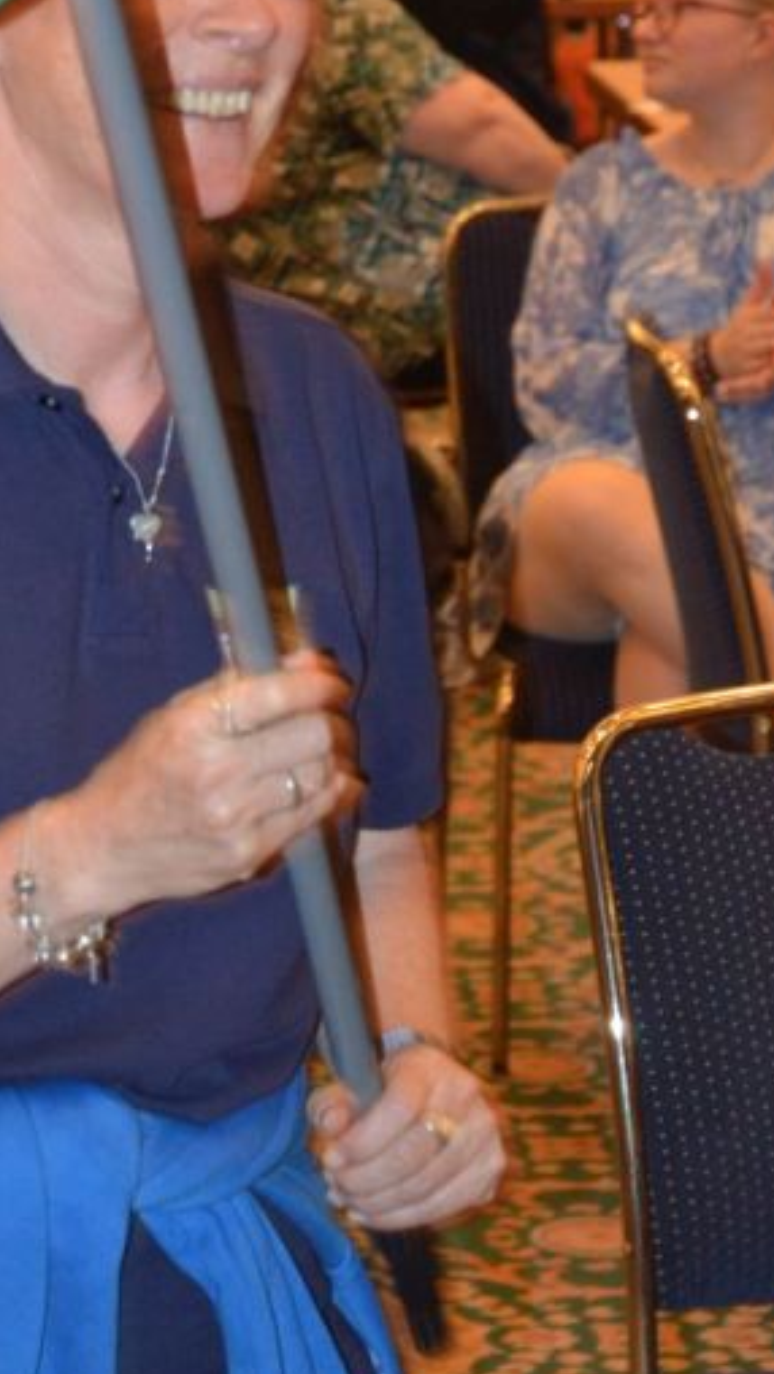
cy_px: 243
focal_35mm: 174
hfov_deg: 7.0
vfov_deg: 12.3
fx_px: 6346
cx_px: 4
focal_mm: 55
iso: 1100
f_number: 4.5
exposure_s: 1/60
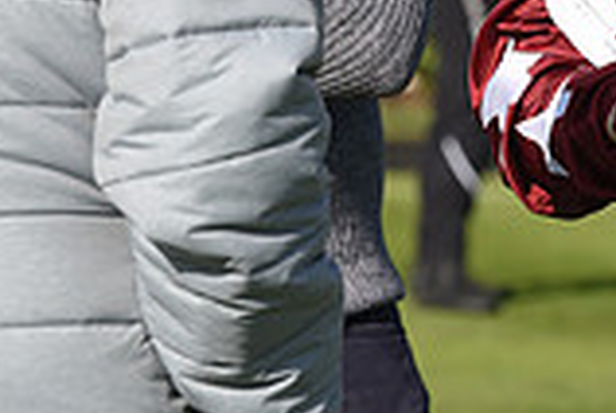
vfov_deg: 2.5
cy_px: -321
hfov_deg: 3.7
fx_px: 9412
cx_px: 635
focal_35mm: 549
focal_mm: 150
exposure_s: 1/2500
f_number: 7.1
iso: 800
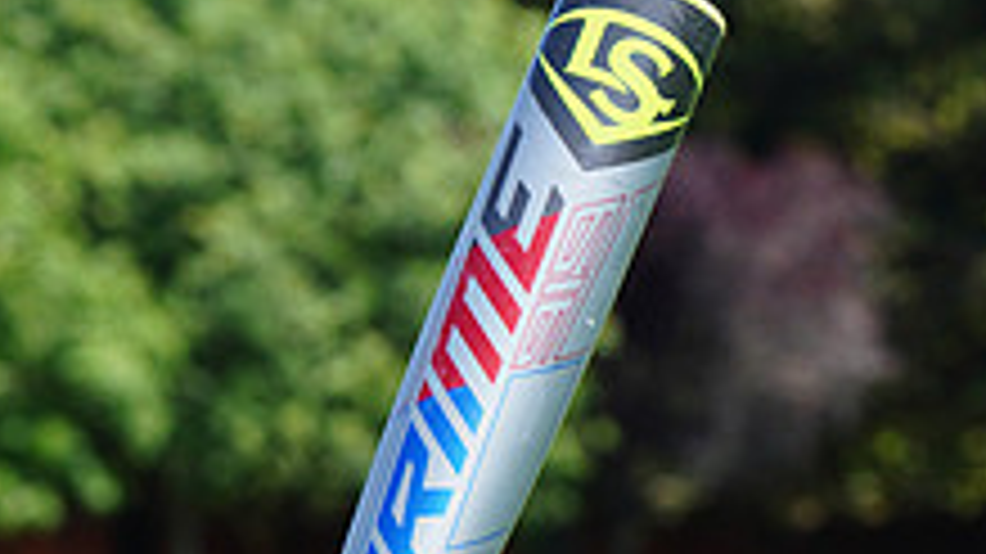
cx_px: 556
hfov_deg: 5.8
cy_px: 1054
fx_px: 9801
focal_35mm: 375
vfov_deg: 3.2
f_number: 10
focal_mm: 135
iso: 200
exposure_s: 1/200
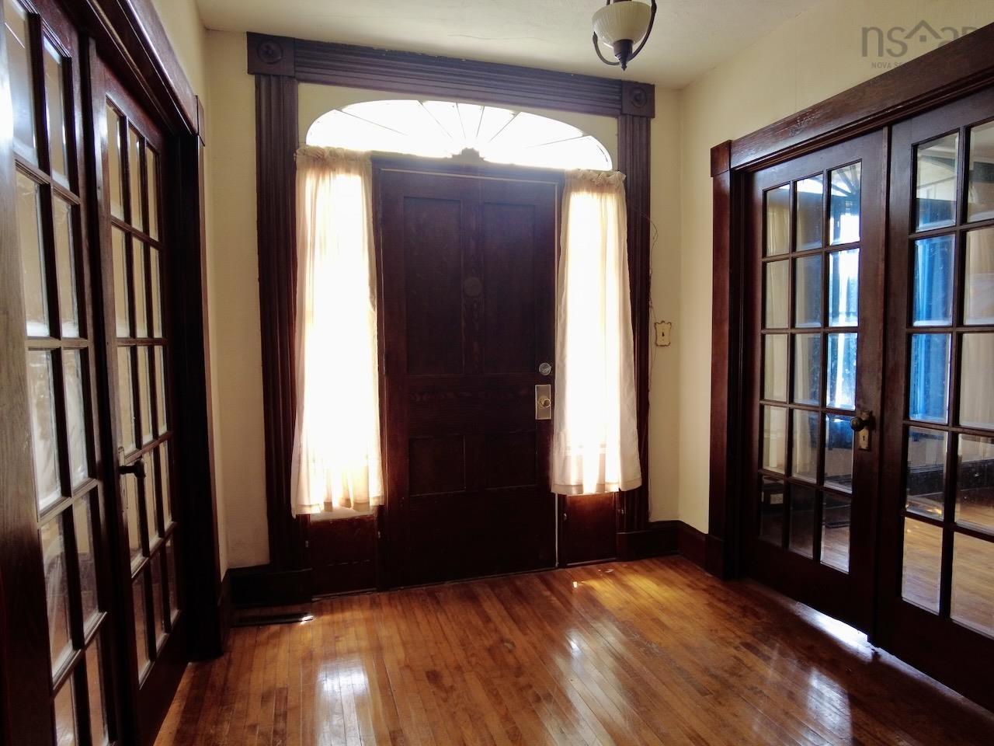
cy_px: 373
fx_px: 574
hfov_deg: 81.7
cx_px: 497
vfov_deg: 66.0
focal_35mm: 20
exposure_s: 1/15
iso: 200
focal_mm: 4.4
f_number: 1.8
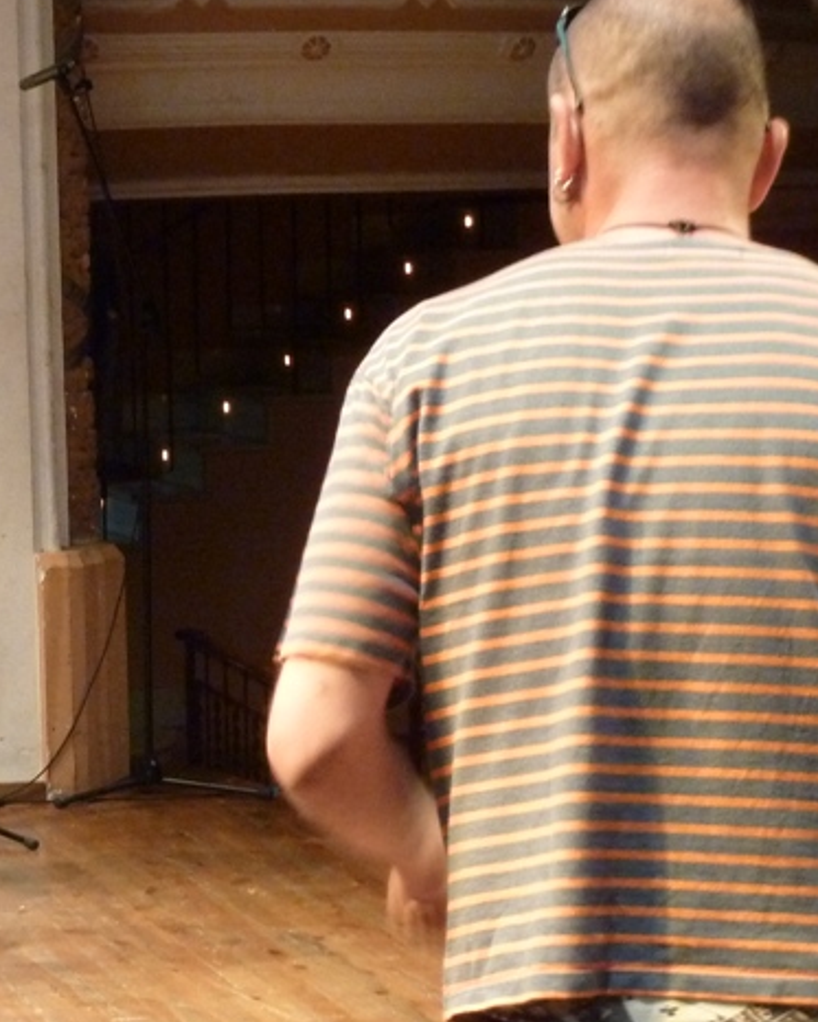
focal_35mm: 103
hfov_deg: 14.8
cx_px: 105
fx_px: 3116
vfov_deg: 18.6
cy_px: 526
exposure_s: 1/8
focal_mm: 7.9
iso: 400
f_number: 3.8
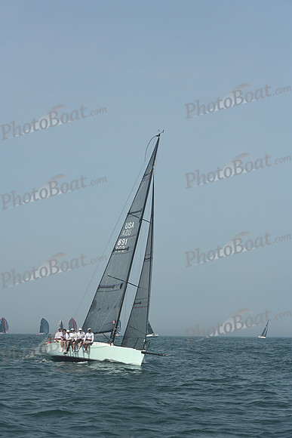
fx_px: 1033
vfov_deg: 23.9
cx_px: 146
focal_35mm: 85
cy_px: 219
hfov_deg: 16.1
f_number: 8
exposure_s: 1/1250
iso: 320
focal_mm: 85
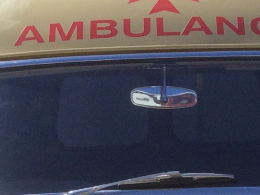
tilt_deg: -8.2
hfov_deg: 10.6
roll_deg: +1.3
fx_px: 1397
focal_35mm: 186
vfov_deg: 7.7
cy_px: 365
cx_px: 148
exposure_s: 1/1116
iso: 25
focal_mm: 3.3
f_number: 2.4
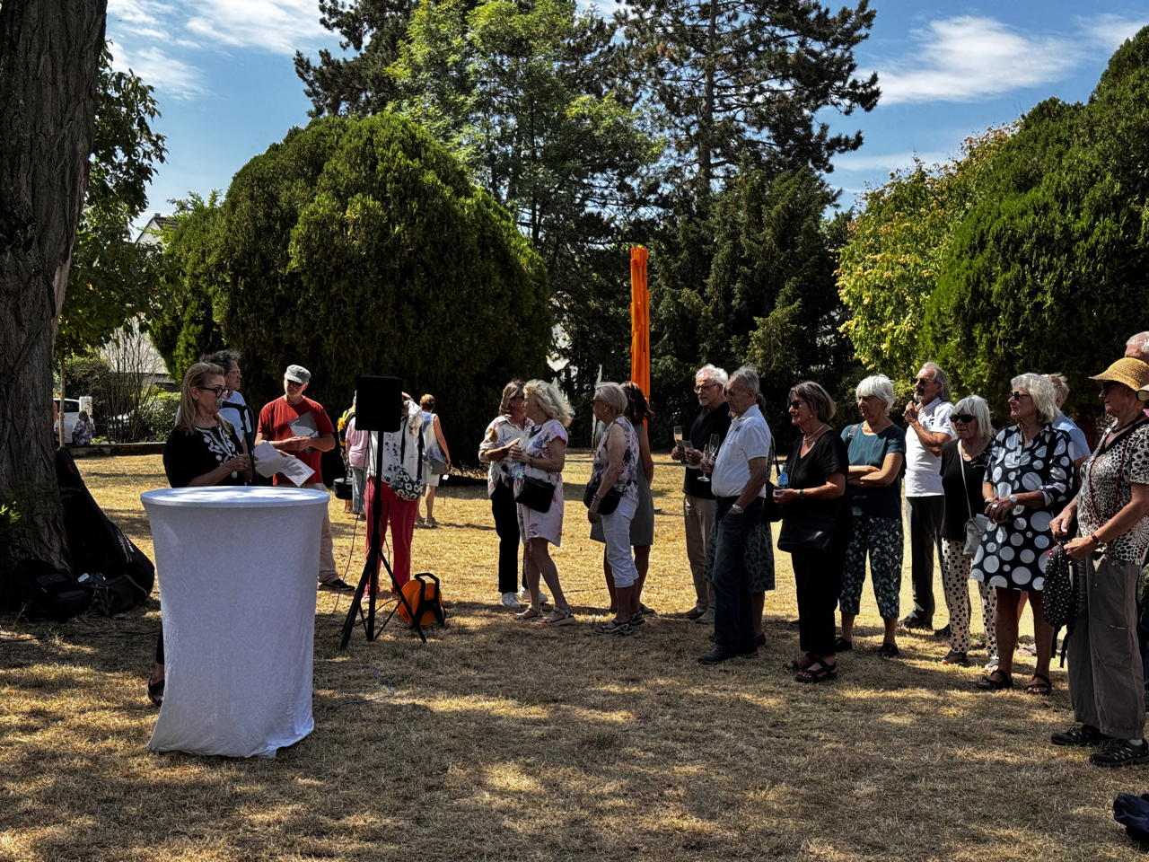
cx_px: 574
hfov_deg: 39.7
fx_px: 1593
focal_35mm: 48
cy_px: 431
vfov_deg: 30.3
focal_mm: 6.76
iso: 64
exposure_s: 1/2415
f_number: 1.78
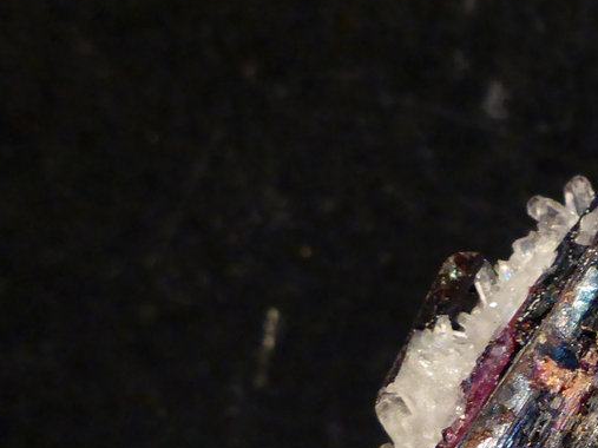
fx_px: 3541
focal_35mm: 205
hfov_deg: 9.6
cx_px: 661
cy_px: 671
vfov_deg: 7.1
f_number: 4.8
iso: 400
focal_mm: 11
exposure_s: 1/15
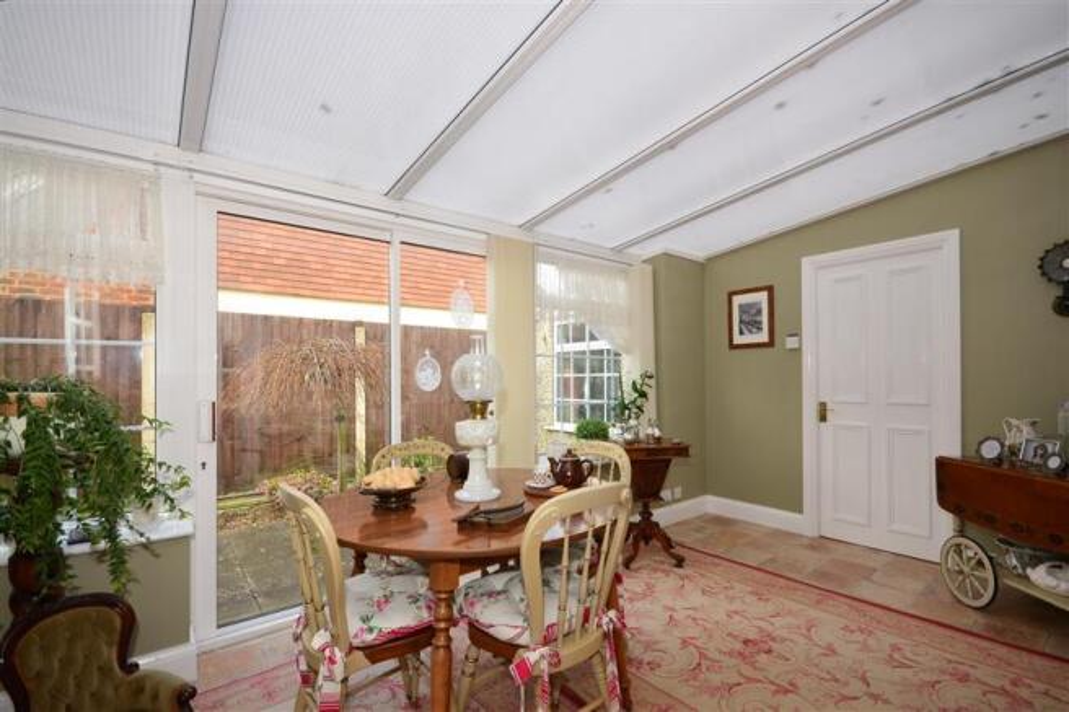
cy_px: 356
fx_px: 445
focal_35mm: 15
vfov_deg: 77.3
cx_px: 534
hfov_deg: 100.4
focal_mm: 10
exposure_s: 1/100
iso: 400
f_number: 6.3
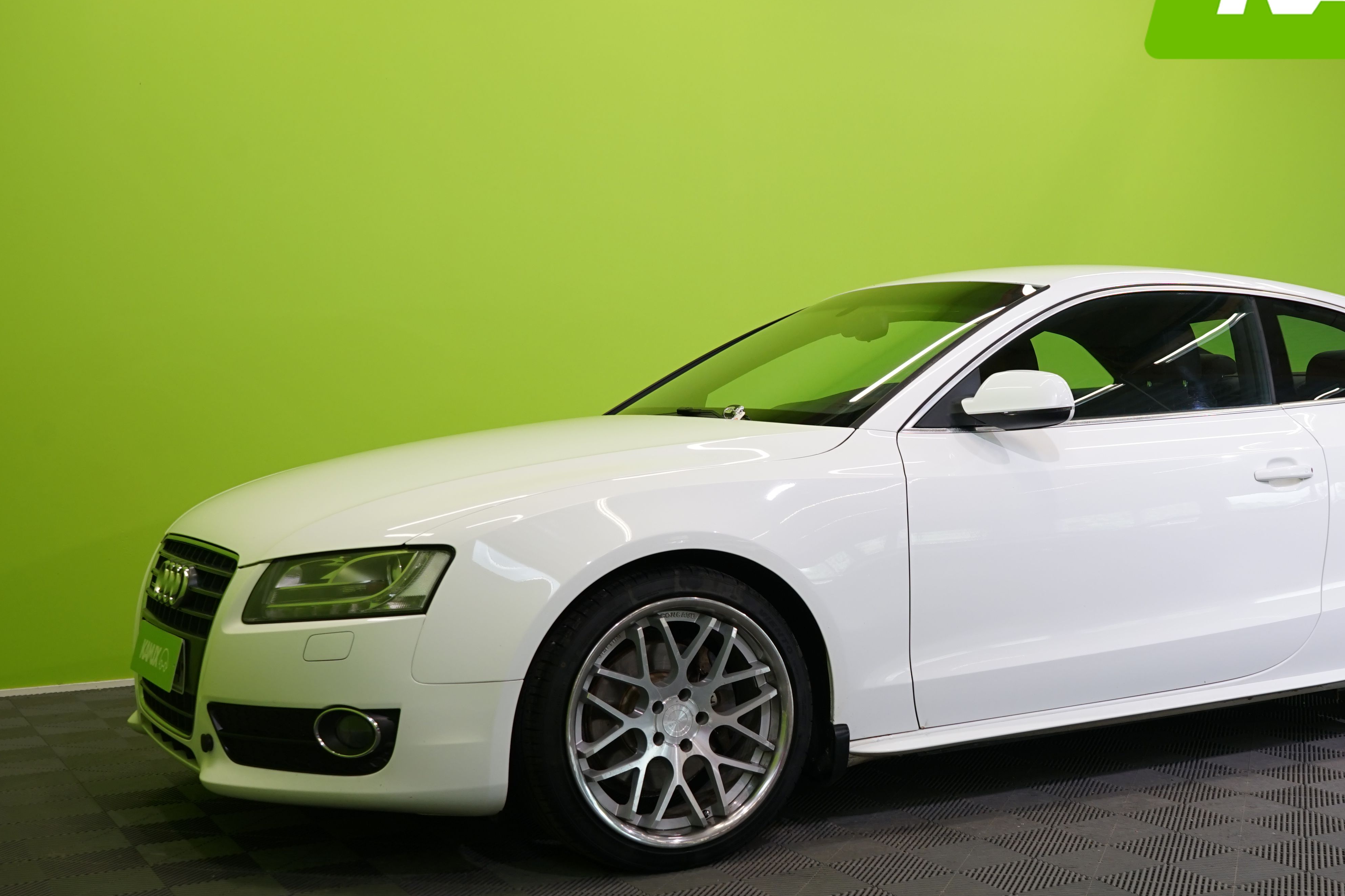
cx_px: 888
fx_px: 1756
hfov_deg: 41.4
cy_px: 498
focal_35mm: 47
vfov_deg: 28.6
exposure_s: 1/40
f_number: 6.3
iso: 400
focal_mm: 31
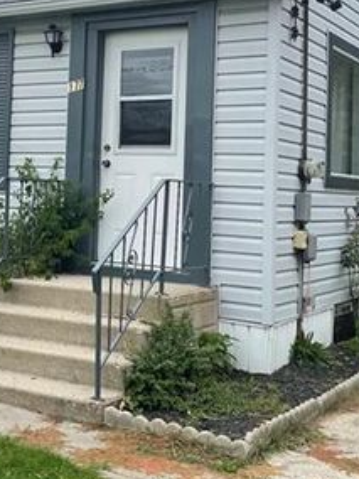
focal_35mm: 61
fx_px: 844
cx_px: 19
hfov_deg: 23.2
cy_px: 148
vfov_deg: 31.4
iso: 32
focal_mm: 4.2
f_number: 1.6
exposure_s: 1/2451
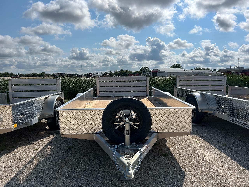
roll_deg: +1.0
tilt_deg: -5.5
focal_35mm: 26
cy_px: 94
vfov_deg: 53.1
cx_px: 124
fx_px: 187
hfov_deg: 67.3
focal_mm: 5.7
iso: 50
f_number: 1.5
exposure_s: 1/11364
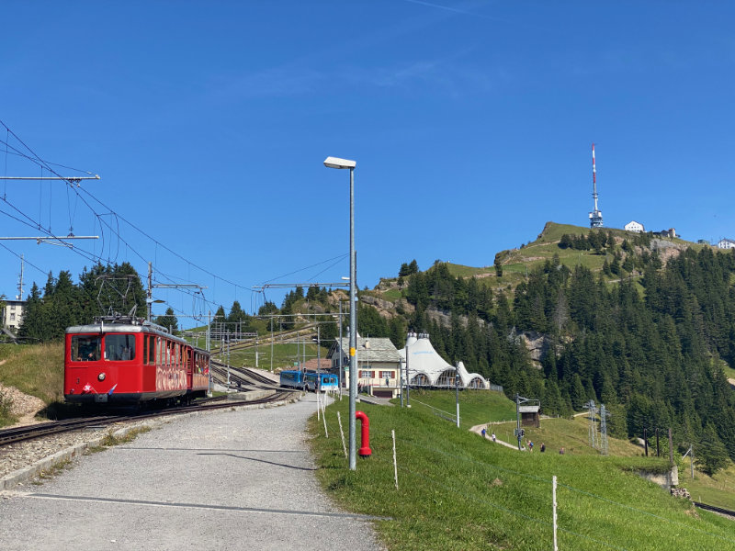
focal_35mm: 52
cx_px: 368
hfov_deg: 36.8
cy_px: 276
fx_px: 1104
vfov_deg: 28.0
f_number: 2
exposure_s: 1/1497
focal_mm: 6
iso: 20
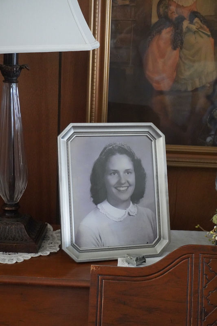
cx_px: 108
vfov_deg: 32.6
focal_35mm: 62
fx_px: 556
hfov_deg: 22.1
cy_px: 163
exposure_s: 1/40
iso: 6400
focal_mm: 41
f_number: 5.6
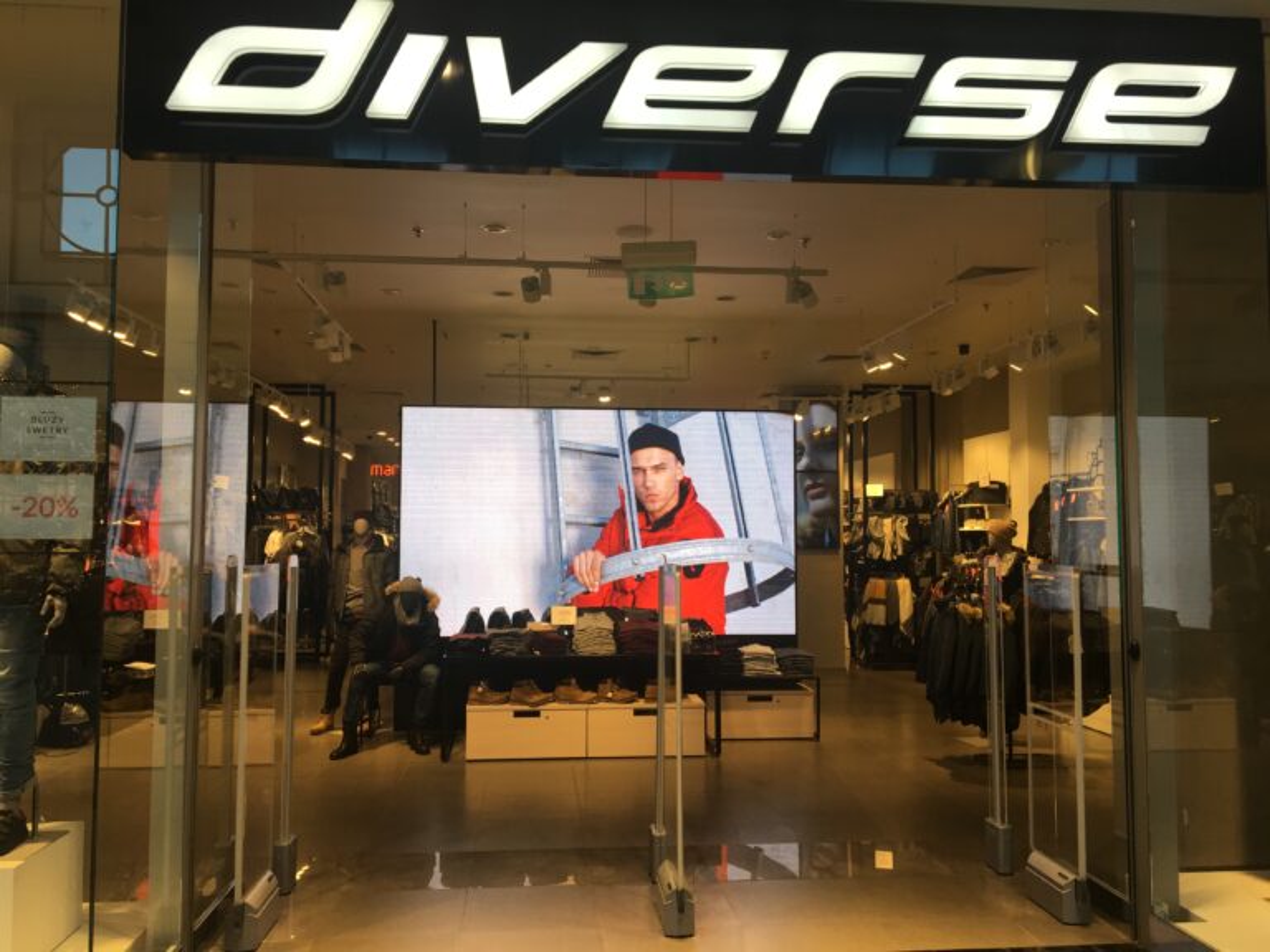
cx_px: 635
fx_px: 1064
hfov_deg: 61.7
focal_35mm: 29
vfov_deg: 48.2
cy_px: 476
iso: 40
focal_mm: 4.15
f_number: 2.2
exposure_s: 1/100
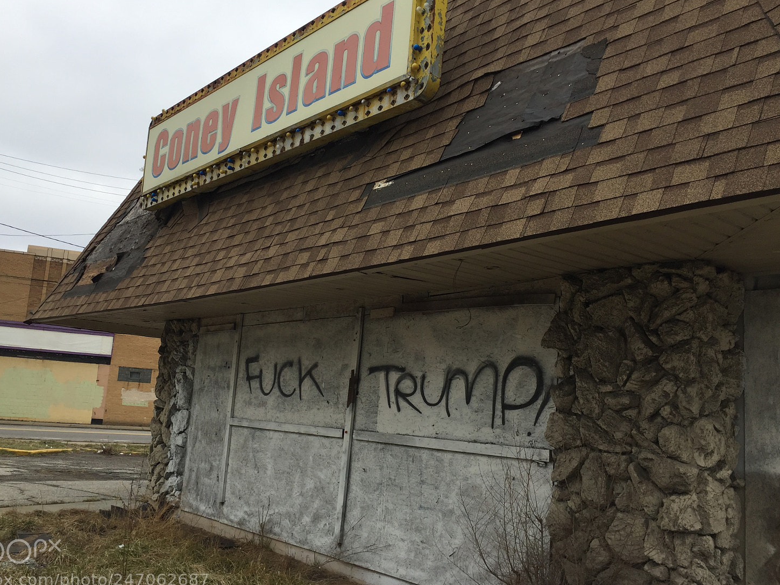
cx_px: 358
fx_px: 721
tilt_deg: +8.7
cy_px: 299
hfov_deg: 56.7
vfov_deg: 44.2
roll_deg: -4.0
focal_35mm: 32
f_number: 2.2
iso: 32
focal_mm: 4.15
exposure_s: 1/920
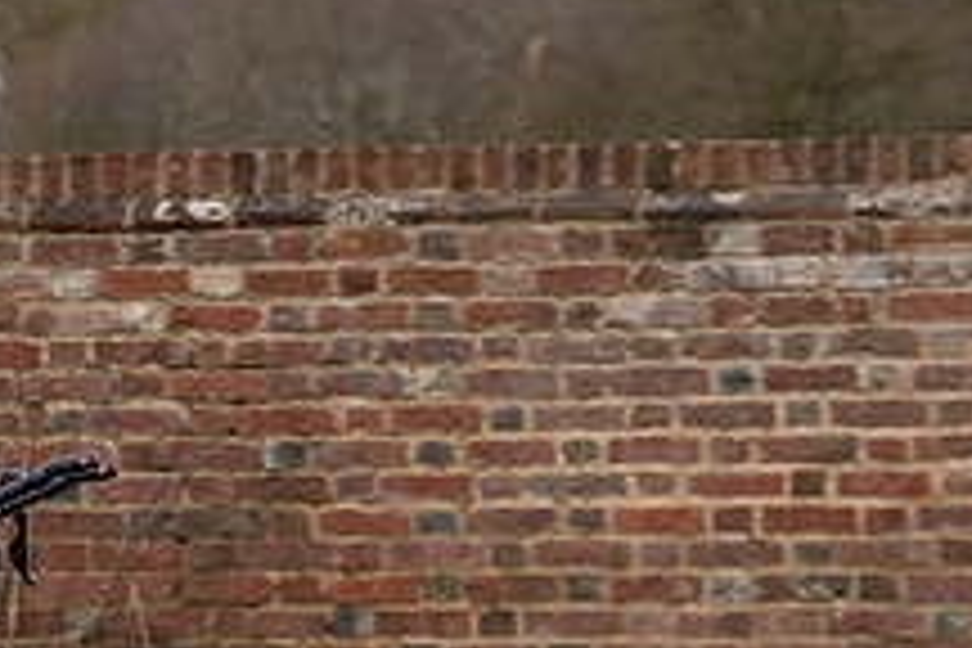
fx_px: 6965
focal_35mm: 258
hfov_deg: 7.9
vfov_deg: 5.3
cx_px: -232
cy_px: 214
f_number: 3.5
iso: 200
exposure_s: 1/800
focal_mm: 70
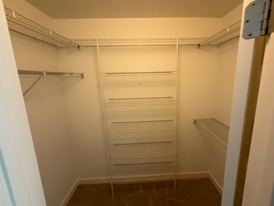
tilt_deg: -8.4
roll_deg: +3.4
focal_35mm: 15
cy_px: 99
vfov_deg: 81.7
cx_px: 147
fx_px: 119
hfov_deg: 98.0
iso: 250
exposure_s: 1/120
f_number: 2.2
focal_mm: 2.22
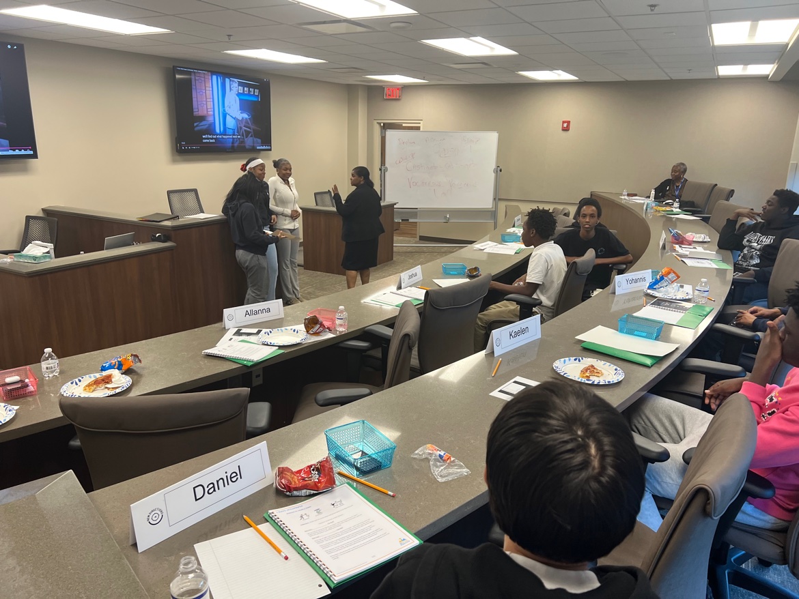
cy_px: 300
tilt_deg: -19.2
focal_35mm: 26
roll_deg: -0.9
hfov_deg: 67.3
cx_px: 400
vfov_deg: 53.1
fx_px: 600
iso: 125
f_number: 1.5
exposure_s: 1/116
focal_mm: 5.7
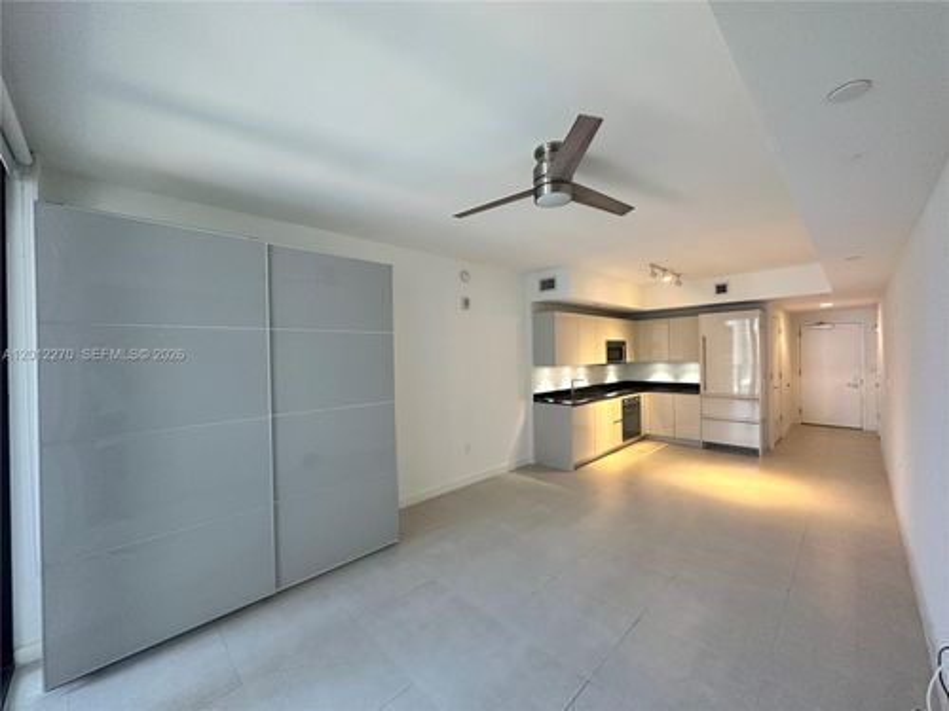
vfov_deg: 85.7
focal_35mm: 14
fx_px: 384
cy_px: 356
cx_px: 474
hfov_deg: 102.1
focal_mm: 2.22
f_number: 2.2
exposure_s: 1/60
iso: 250
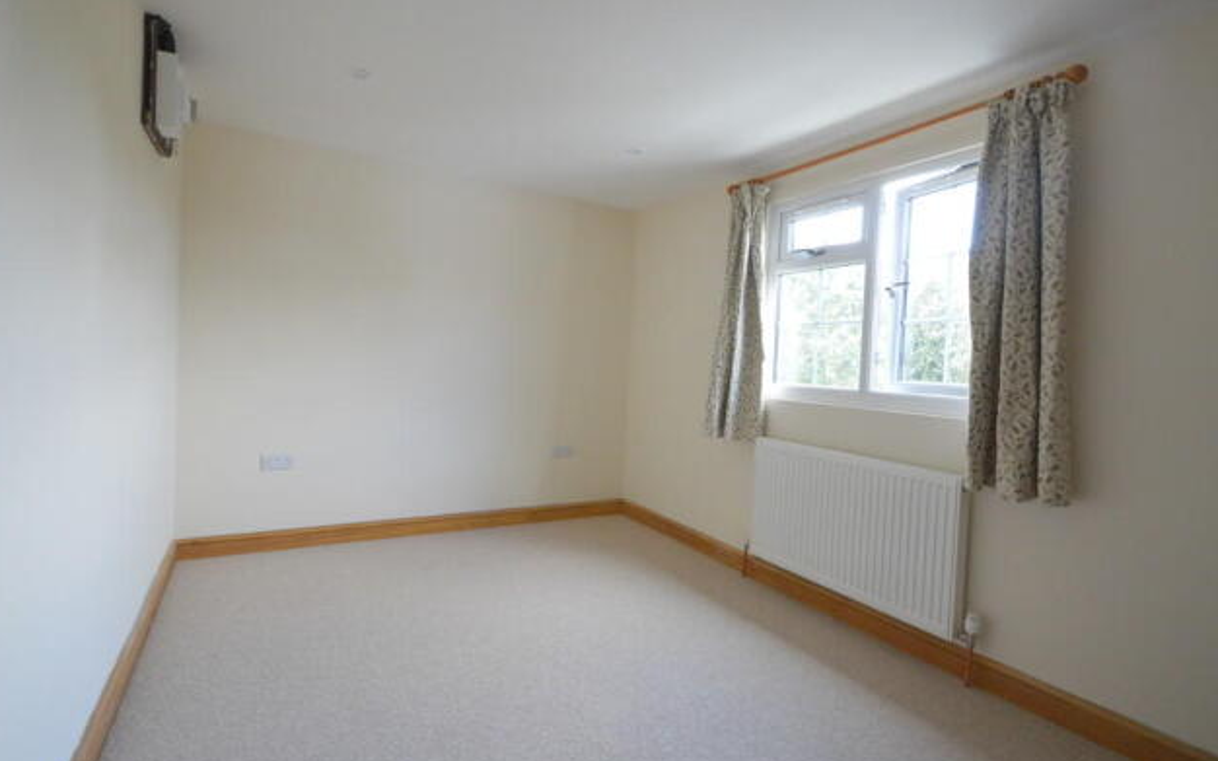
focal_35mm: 16
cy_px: 372
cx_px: 584
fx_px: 531
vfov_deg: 71.2
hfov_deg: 97.8
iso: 3200
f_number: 9
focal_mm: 10
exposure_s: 1/50
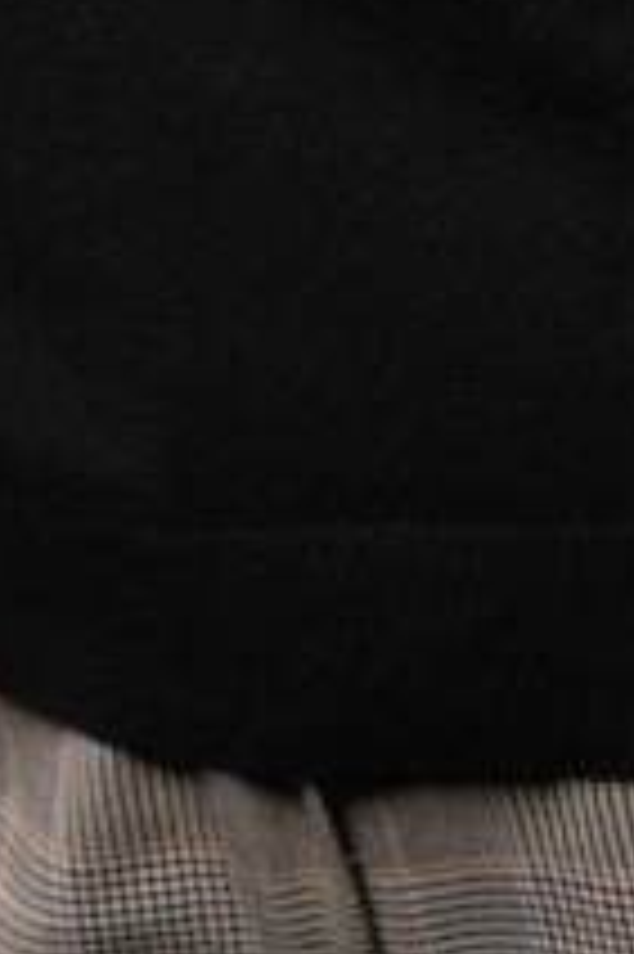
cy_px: -1786
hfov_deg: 5.0
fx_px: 7302
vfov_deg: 6.8
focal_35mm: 276
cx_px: 524
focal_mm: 30
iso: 100
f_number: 1.4
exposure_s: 1/400
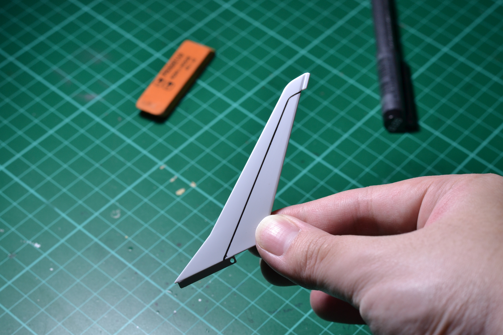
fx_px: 1048
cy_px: 168
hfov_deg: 27.0
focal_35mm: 75
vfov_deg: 18.2
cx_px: 252
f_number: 8
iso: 400
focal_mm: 50
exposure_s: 1/60
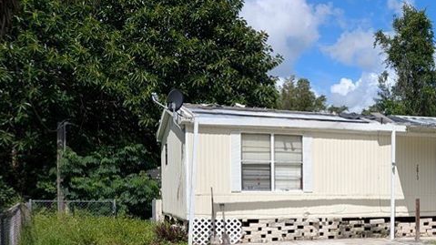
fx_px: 647
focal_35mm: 56
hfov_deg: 33.6
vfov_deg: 21.1
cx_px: 450
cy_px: 203
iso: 23
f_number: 1.68
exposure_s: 1/1783
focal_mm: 6.9
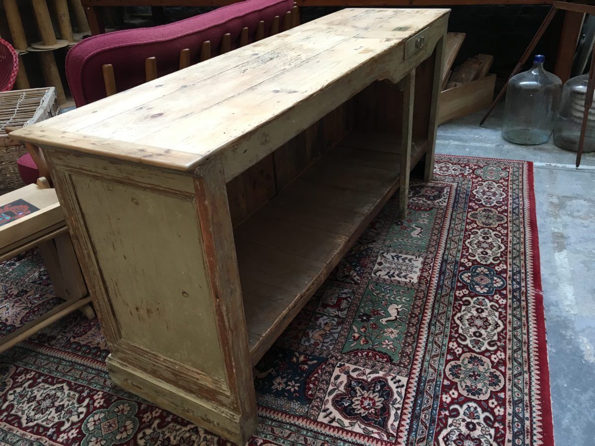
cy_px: 223
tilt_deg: -30.4
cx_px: 298
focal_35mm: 29
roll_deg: +3.4
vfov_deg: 48.2
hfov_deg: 61.7
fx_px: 498
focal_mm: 4.15
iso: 100
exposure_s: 1/33
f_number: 2.2
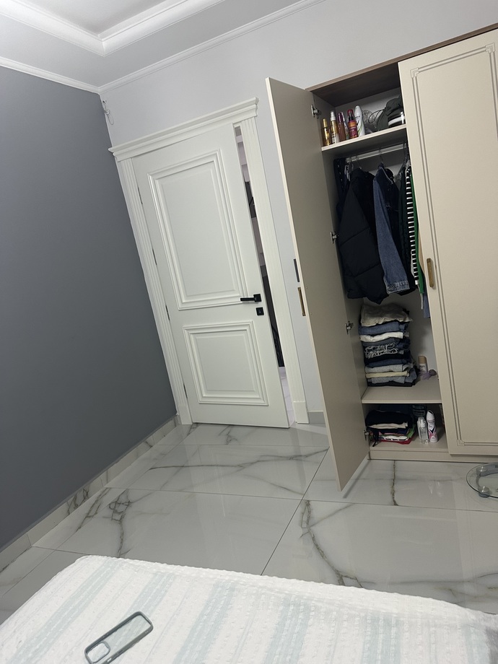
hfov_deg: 56.8
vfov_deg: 71.6
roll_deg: +11.1
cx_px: 249
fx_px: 460
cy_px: 332
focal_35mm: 24
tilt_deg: -10.2
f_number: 1.78
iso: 250
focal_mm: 6.86
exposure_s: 1/92
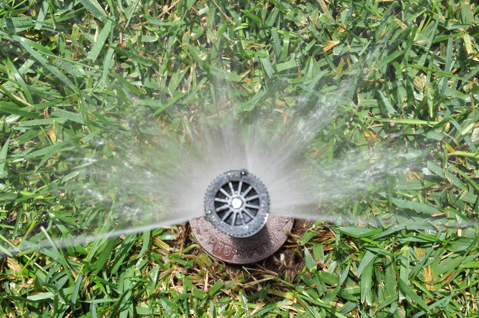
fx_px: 957
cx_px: 240
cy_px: 159
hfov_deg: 28.1
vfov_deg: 18.9
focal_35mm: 72
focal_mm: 48
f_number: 16
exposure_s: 1/160
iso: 500
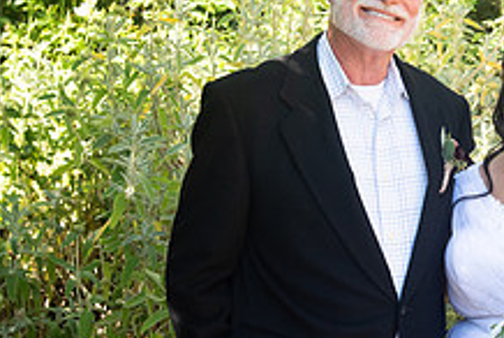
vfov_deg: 13.6
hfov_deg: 19.9
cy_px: 196
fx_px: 1416
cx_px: 439
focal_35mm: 101
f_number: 4.5
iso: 640
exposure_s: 1/400
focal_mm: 38
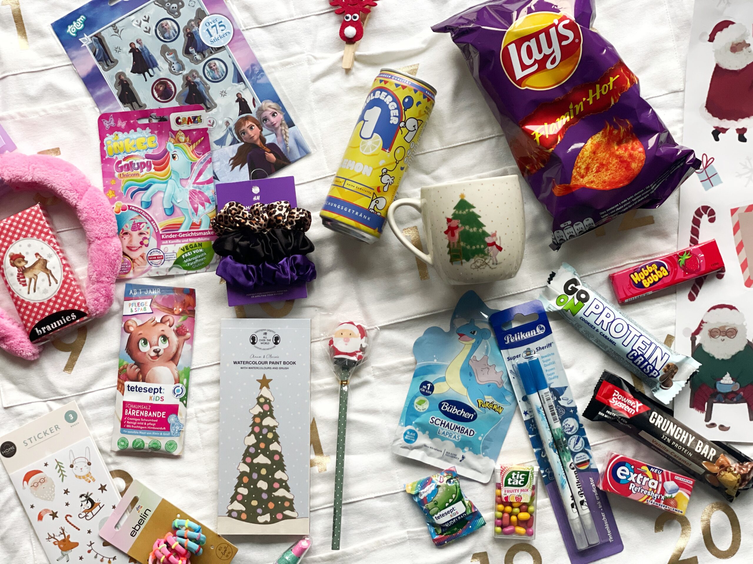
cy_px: 282
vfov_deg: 28.0
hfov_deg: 36.8
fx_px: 1131
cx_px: 376
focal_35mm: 52
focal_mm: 6
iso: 250
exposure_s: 1/85
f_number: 2
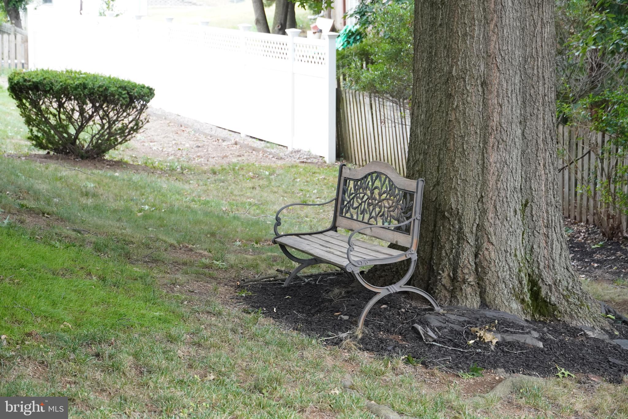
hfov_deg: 22.3
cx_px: 314
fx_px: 1596
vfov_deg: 14.9
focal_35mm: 92
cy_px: 210
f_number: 5.6
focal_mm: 61
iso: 2000
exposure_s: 1/250
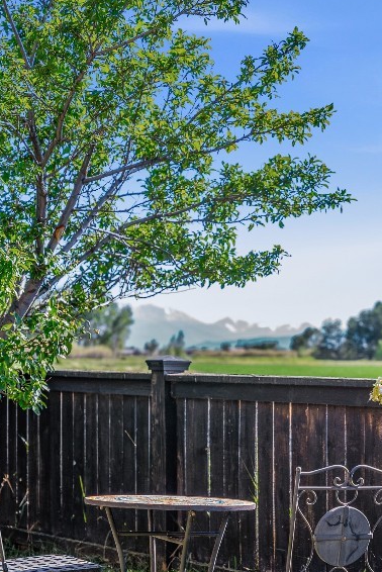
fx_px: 1510
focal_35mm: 95
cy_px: 376
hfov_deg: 14.4
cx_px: 180
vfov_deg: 21.4
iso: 200
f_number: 4
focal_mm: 70
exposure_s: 1/250
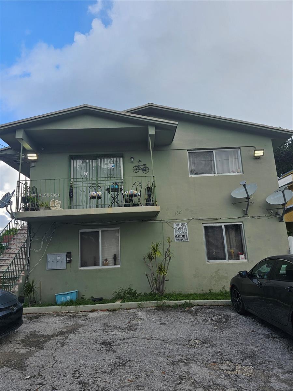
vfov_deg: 73.9
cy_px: 196
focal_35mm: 23
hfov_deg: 58.9
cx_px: 146
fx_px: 260
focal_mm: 6.3
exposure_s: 1/249
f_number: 1.7
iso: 10
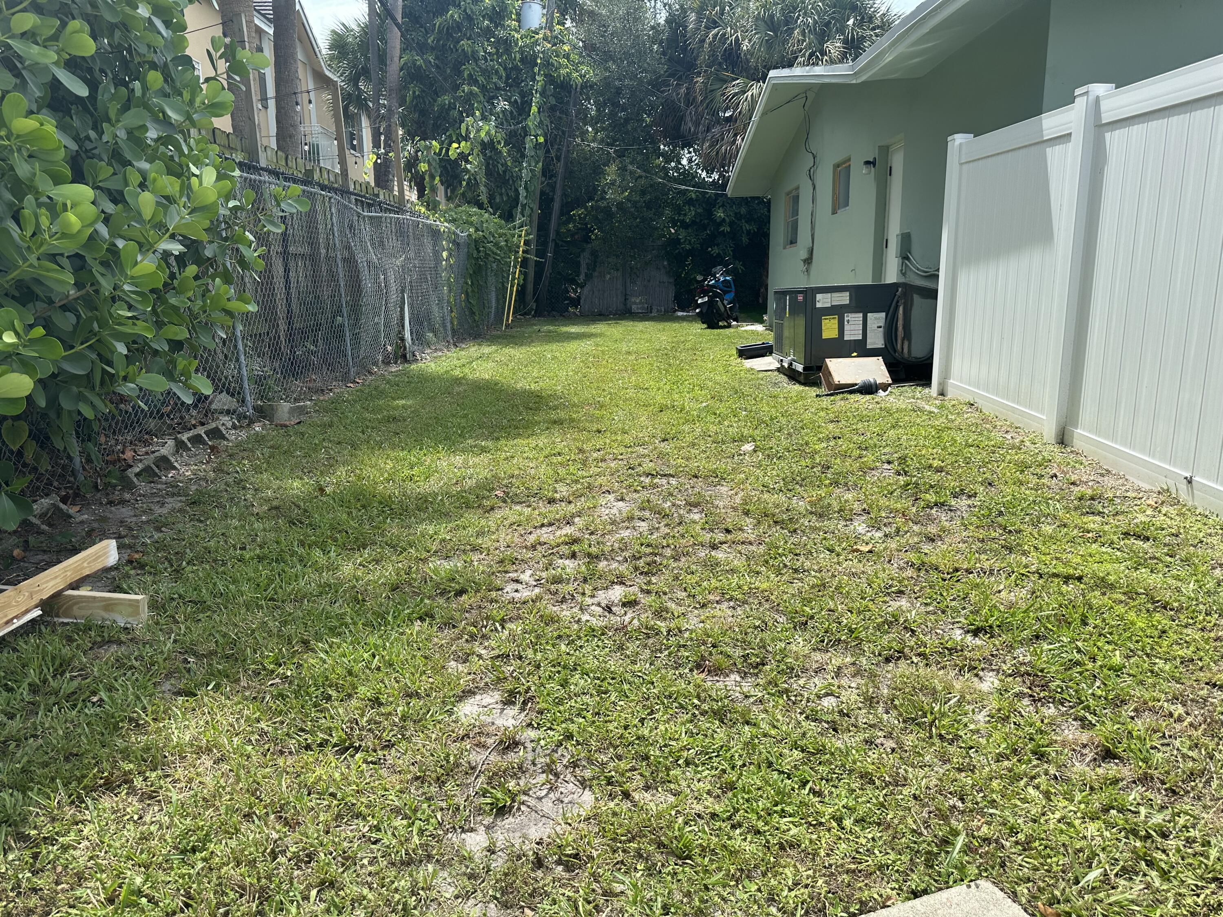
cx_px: 612
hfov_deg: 71.6
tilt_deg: -11.4
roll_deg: +1.0
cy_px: 458
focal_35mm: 24
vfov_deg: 56.8
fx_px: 848
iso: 80
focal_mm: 6.86
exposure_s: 1/1812
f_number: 1.78
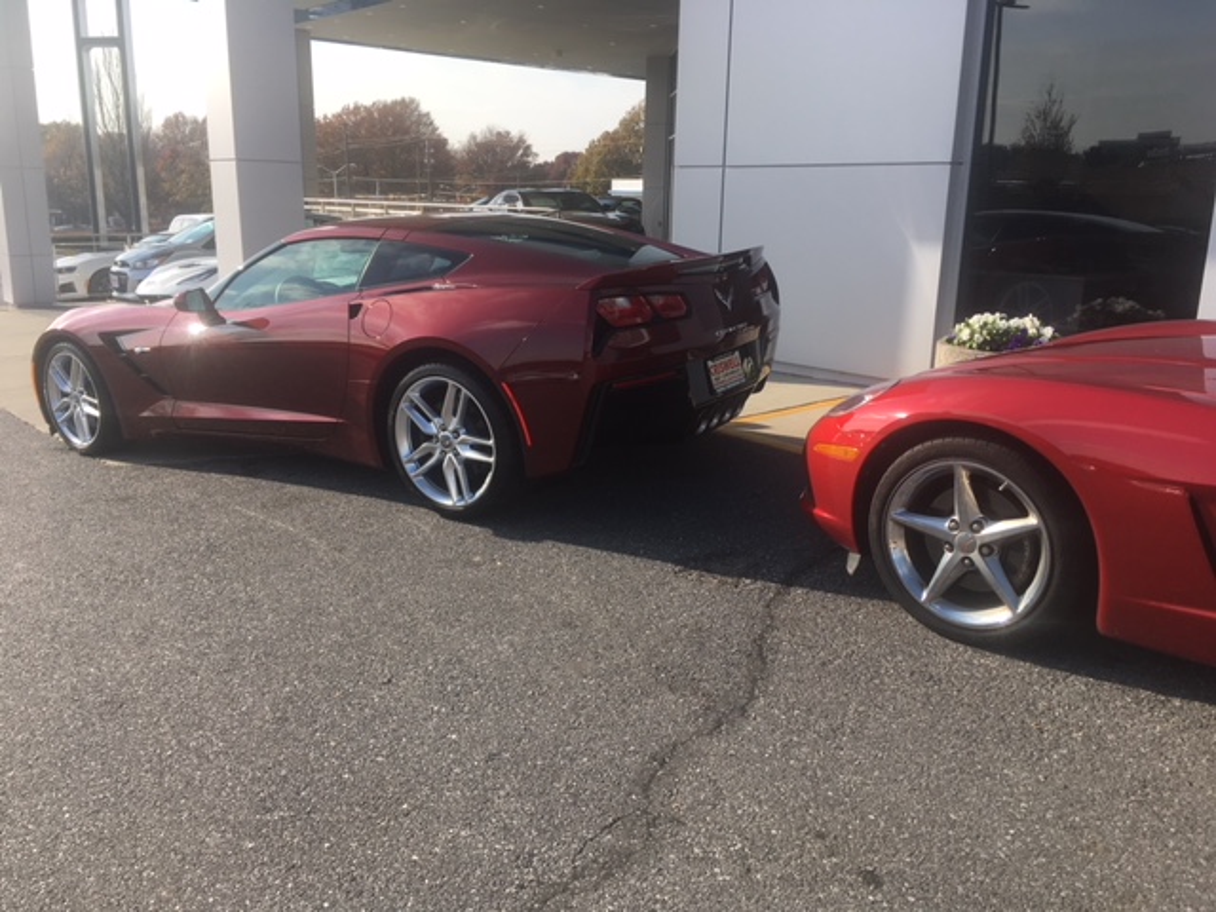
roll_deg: -0.6
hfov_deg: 61.7
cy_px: 456
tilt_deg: -13.5
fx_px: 1019
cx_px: 608
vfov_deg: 48.2
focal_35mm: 29
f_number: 2.2
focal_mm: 4.15
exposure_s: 1/884
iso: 25
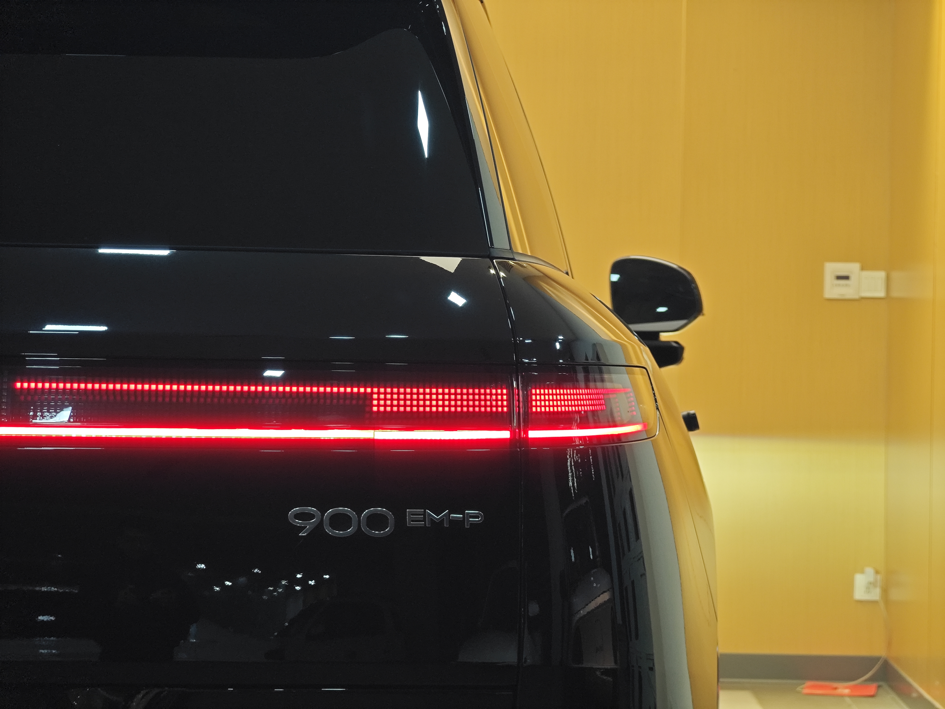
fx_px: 3276
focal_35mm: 120
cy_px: 354
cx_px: 472
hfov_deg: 16.4
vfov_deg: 12.3
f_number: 3
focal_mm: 19.4
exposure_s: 1/98.9
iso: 250
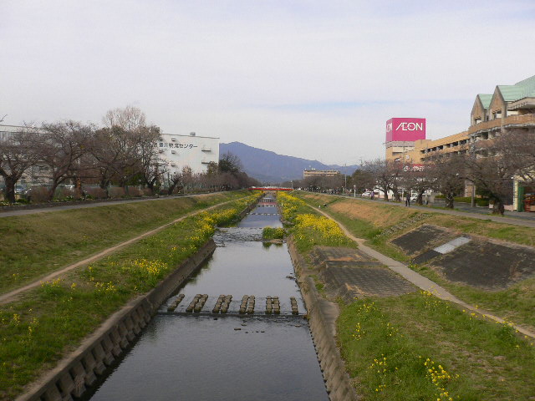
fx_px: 541
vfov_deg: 40.7
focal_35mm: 35
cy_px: 200
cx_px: 268
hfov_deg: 52.6
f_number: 5.6
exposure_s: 1/320
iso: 100
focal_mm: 5.8
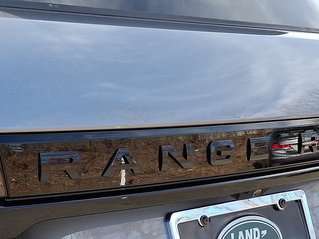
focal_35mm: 33
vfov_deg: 42.8
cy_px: 138
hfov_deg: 54.5
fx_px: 304
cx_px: 205
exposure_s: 1/312
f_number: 1.8
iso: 25
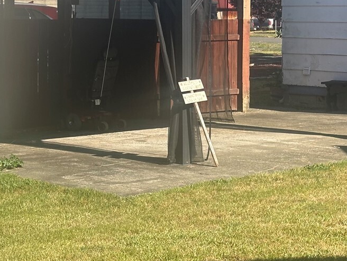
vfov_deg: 12.6
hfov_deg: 16.6
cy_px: 61
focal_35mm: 117
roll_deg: -0.6
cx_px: 300
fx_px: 1173
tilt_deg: -1.9
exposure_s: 1/3155
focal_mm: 6.86
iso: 64
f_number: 1.78
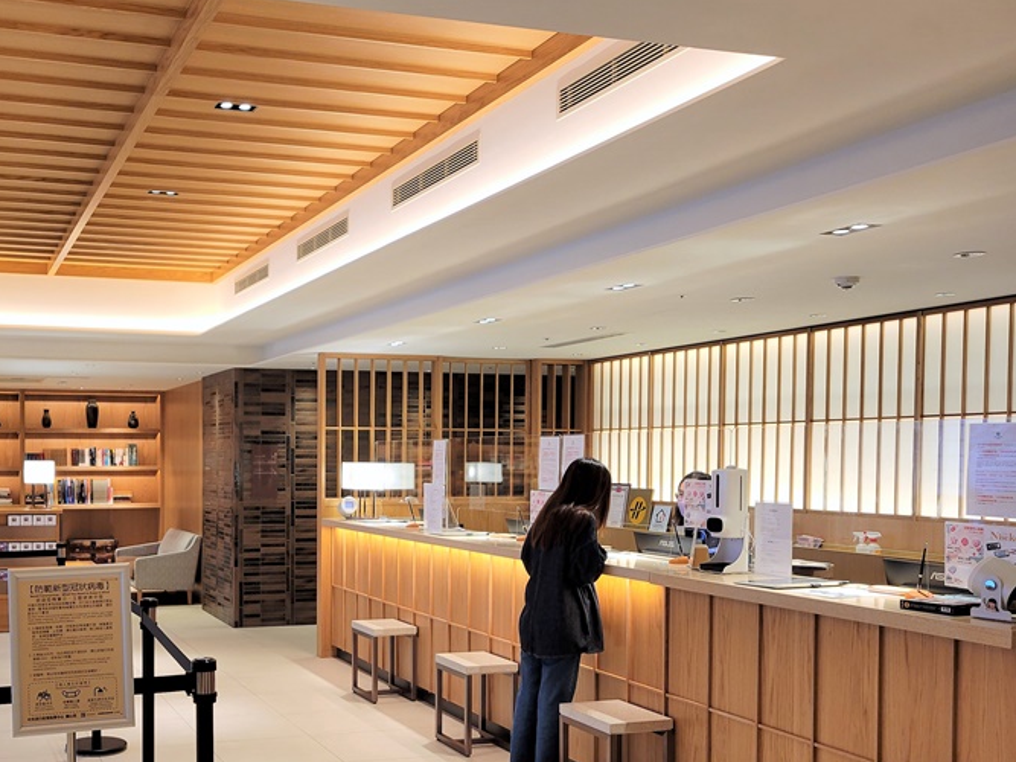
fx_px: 1144
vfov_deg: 36.5
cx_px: 294
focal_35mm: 39
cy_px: 494
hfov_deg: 46.7
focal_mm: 5.4
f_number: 1.8
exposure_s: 1/120
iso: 100
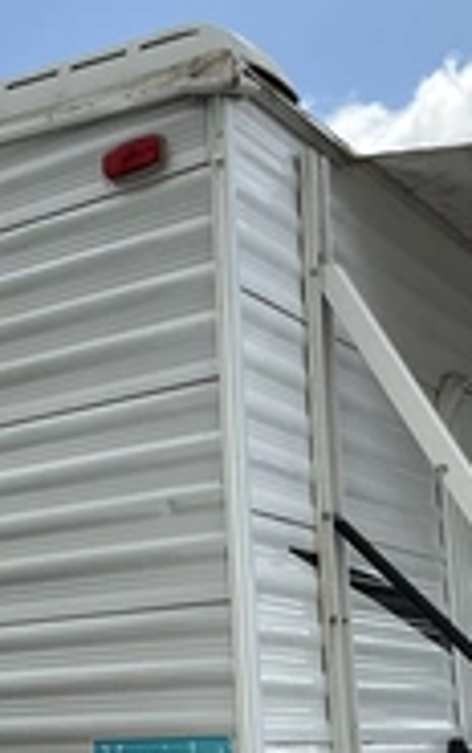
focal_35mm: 64
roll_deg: -0.3
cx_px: -4
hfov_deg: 19.7
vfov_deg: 31.5
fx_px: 1314
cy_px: 541
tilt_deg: +10.0
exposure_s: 1/1490
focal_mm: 3
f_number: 1.8
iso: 25
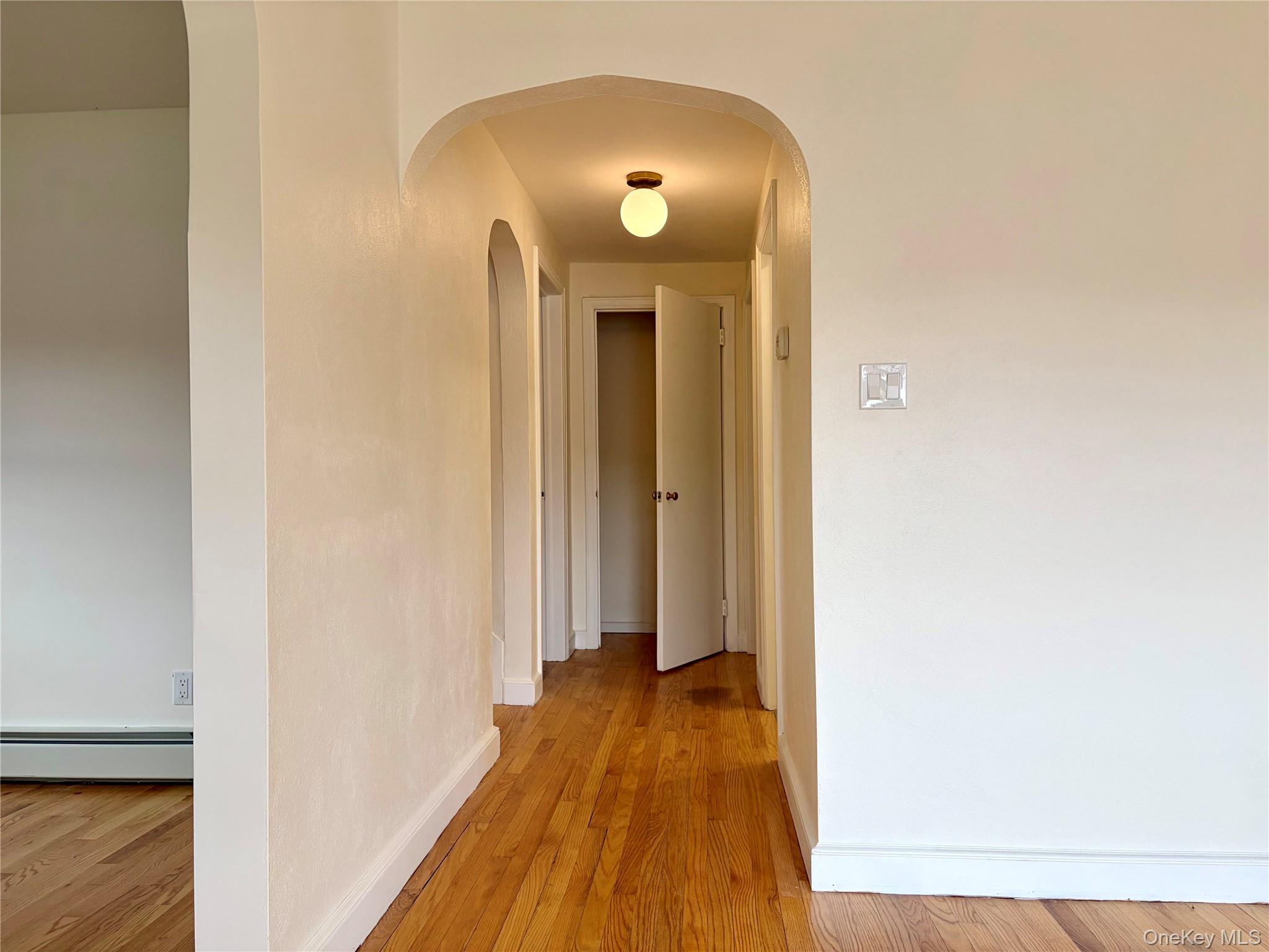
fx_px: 953
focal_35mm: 26
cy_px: 476
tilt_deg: +0.0
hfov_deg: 67.3
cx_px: 634
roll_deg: +0.9
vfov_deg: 53.1
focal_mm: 5.96
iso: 64
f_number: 1.6
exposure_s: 1/121
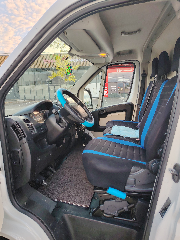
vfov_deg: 71.6
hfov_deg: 56.8
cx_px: 90
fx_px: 166
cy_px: 120
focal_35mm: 24
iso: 107
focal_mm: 5.25
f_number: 1.75
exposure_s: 1/100
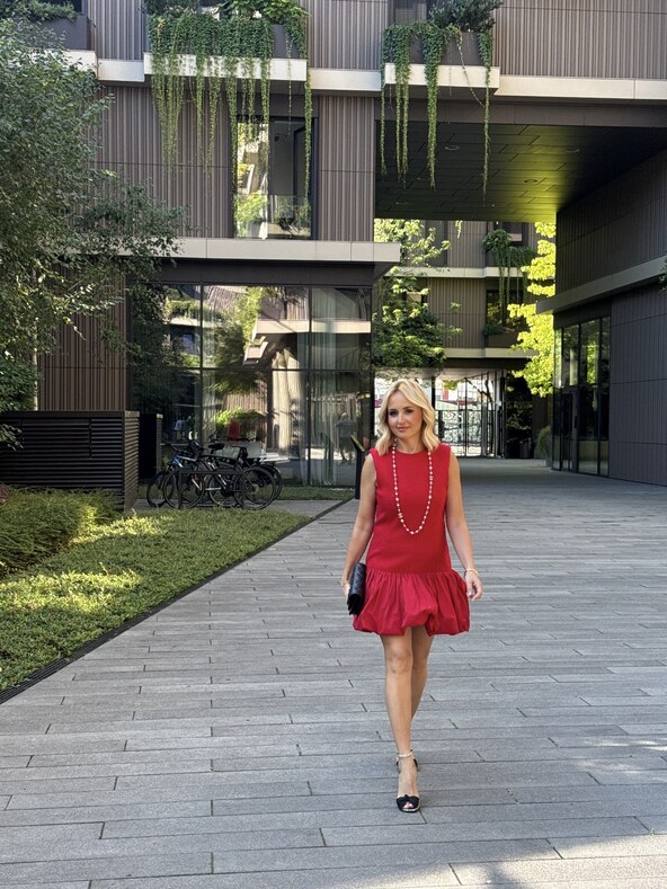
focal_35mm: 48
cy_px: 444
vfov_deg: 39.7
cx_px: 334
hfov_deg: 30.3
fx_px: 1233
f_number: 1.78
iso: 80
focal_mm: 6.76
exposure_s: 1/244
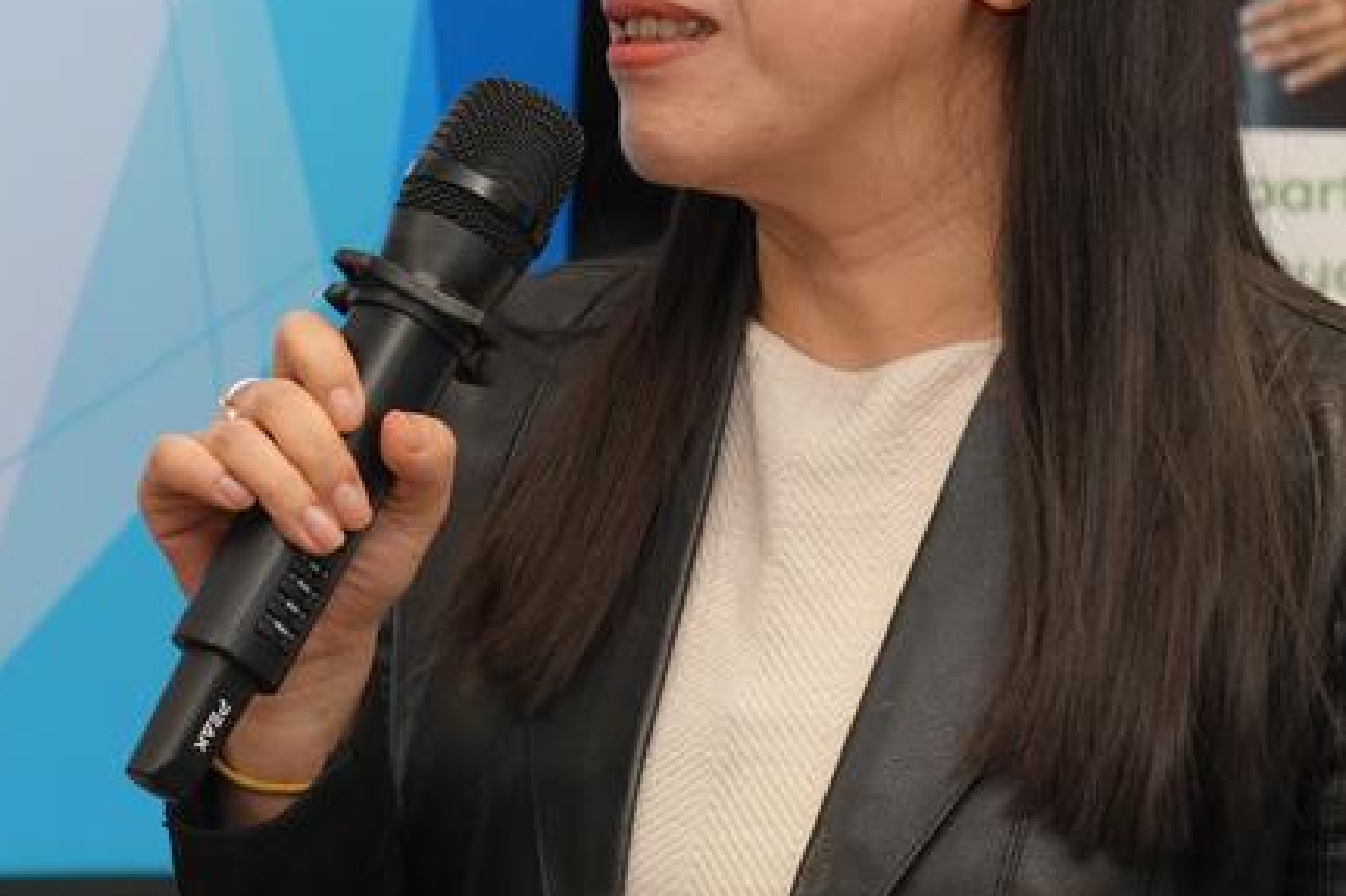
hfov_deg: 13.7
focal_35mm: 148
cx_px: 47
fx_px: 5531
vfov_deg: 9.2
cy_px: 6
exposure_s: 1/160
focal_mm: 59
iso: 320
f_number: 4
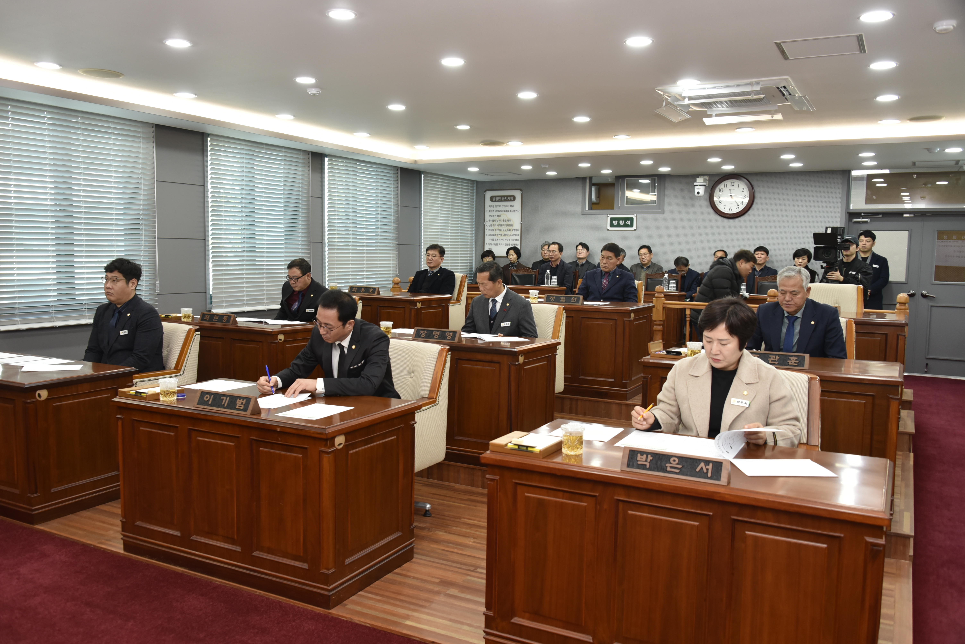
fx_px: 751
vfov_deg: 46.4
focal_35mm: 28
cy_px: 322
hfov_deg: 65.5
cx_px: 482
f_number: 5
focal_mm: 28
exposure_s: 1/100
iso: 800
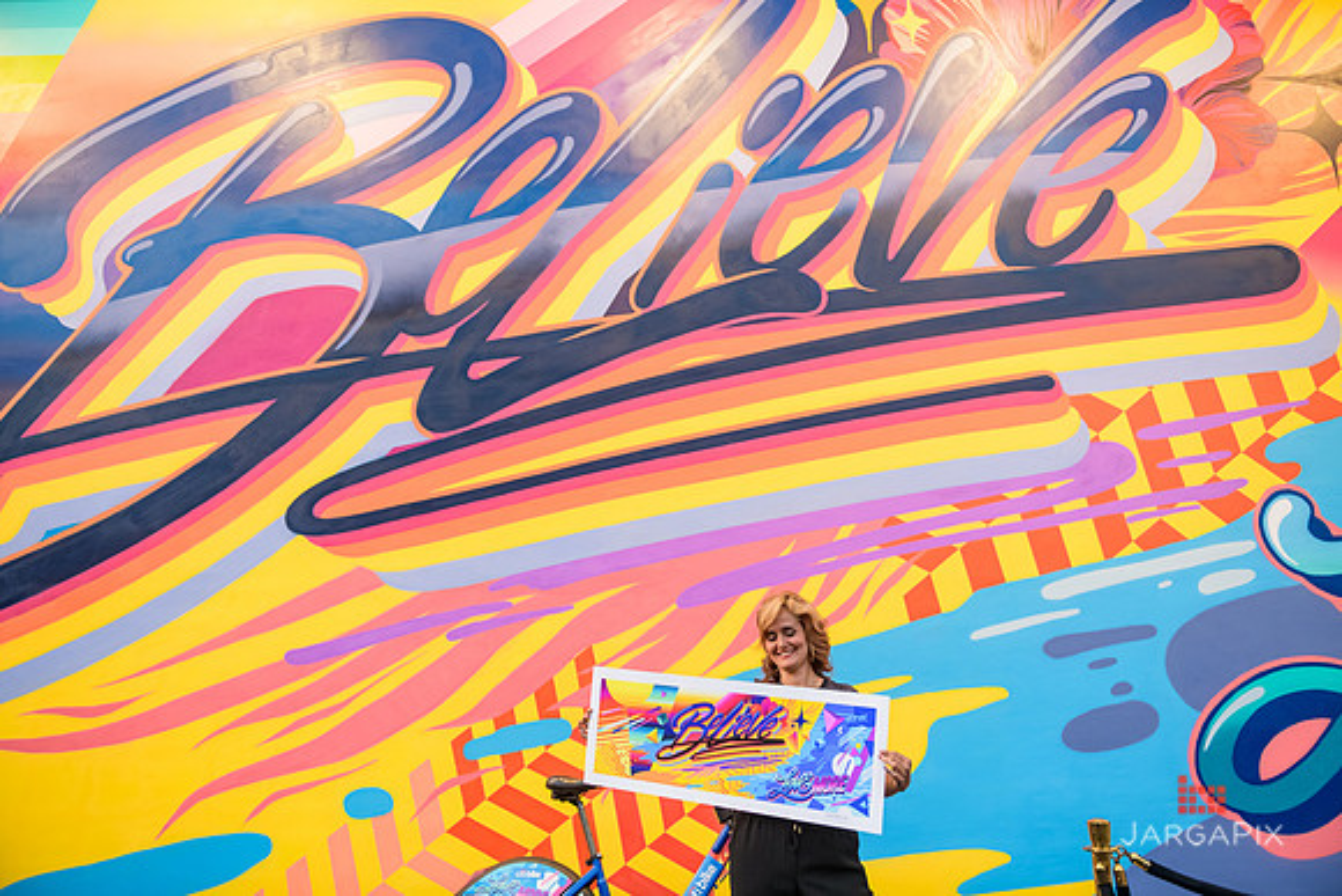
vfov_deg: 53.2
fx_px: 895
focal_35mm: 24
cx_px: 671
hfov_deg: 73.7
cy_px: 448
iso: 800
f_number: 3.2
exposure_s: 1/200
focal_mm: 24
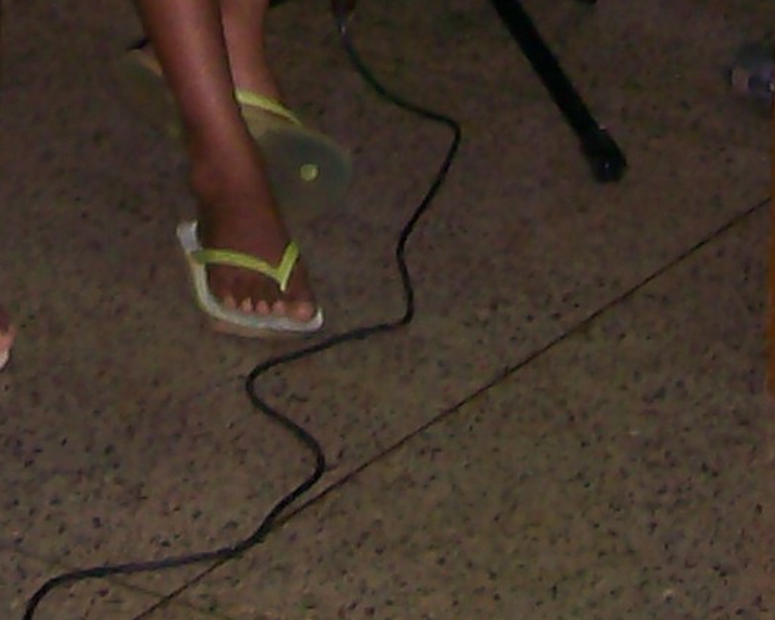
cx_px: 139
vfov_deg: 7.1
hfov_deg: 9.4
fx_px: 4724
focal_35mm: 206
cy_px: -821
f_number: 2.7
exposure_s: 1/64
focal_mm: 6
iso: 80
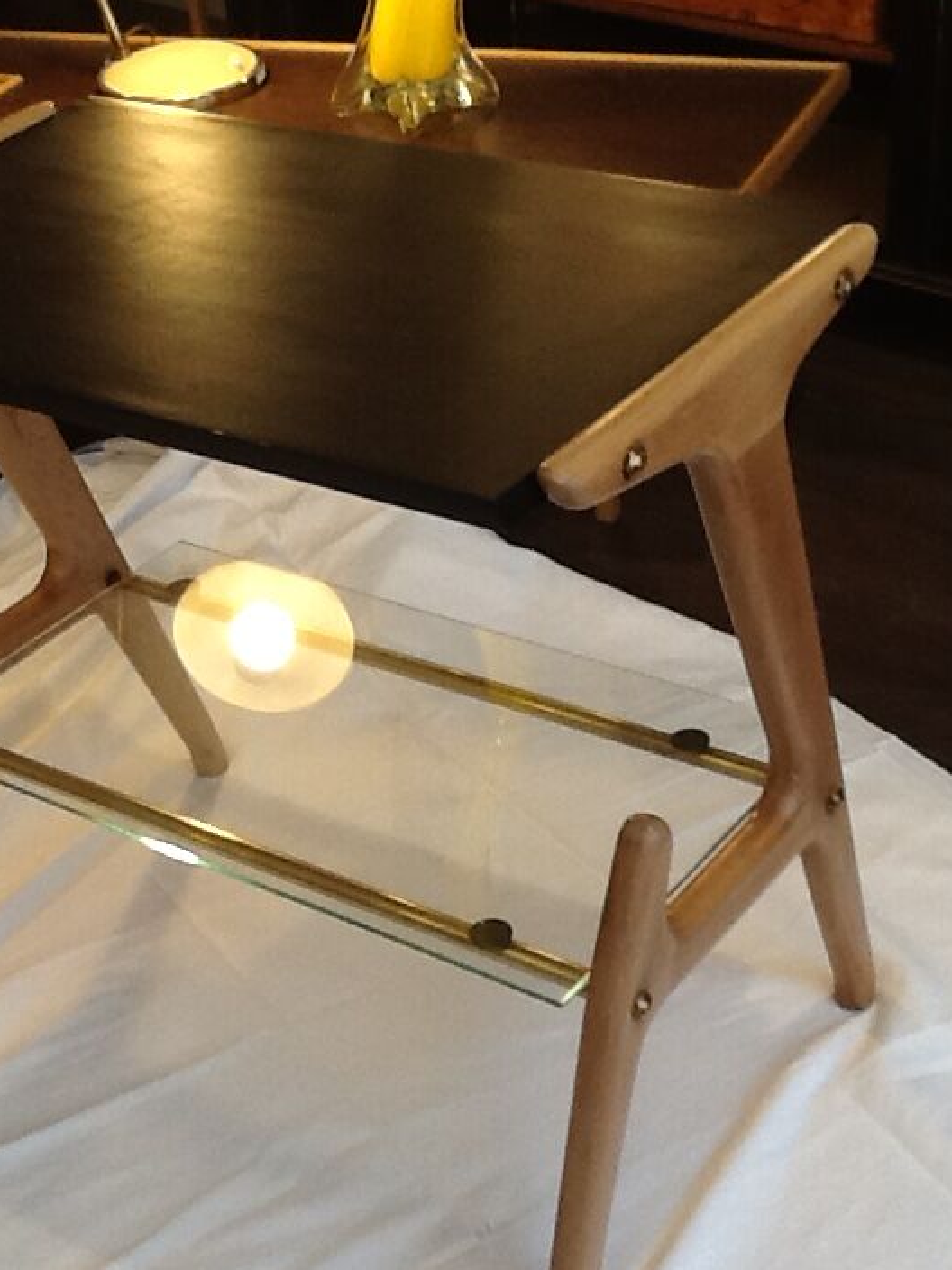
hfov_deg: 24.4
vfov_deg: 31.9
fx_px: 2200
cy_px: 851
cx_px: 438
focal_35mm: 60
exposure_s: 1/33
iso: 40
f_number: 2.4
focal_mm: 2.03
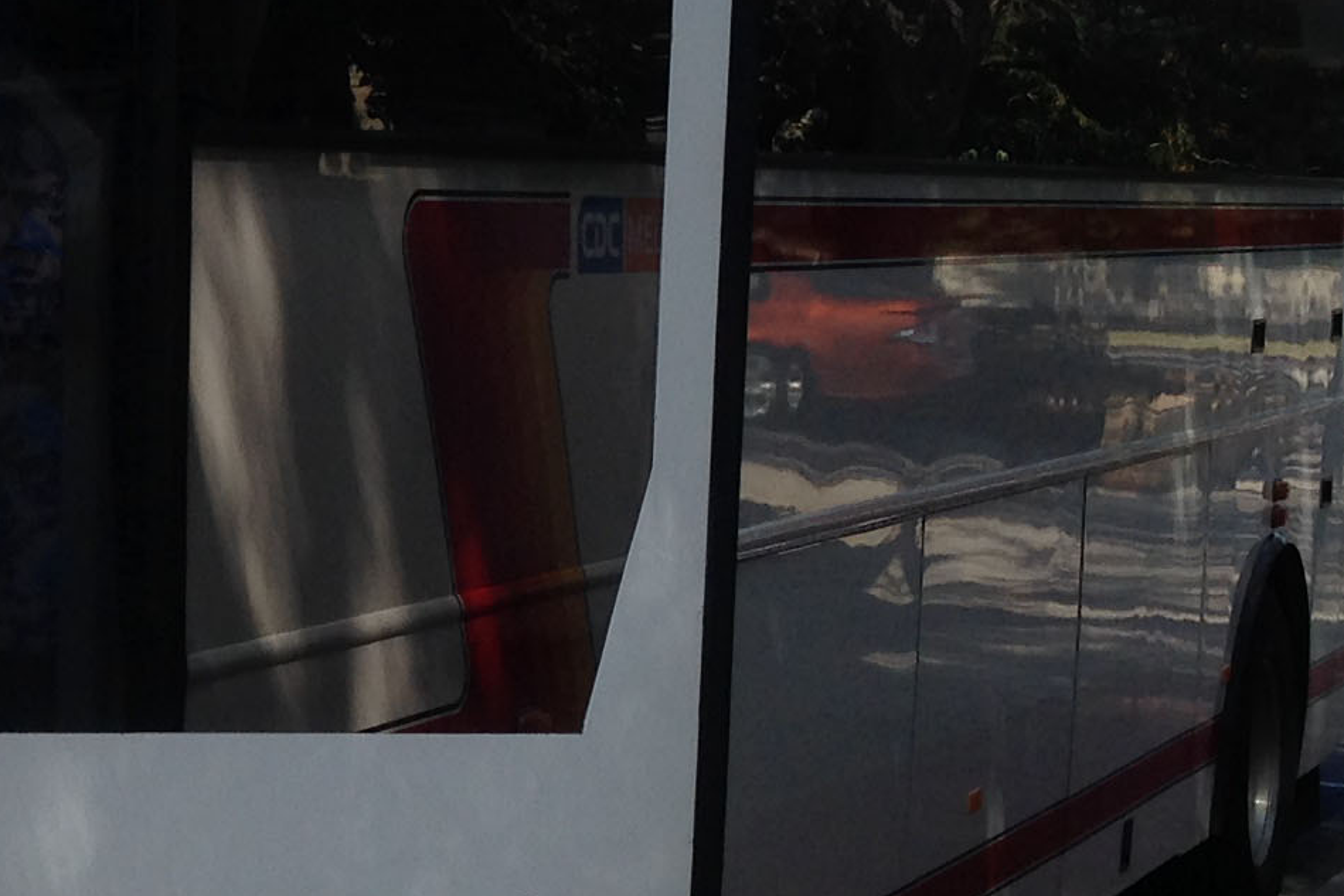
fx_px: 4406
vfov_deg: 11.6
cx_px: -130
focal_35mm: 118
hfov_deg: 16.8
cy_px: 447
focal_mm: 4.12
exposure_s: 1/809
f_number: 2.4
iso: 50
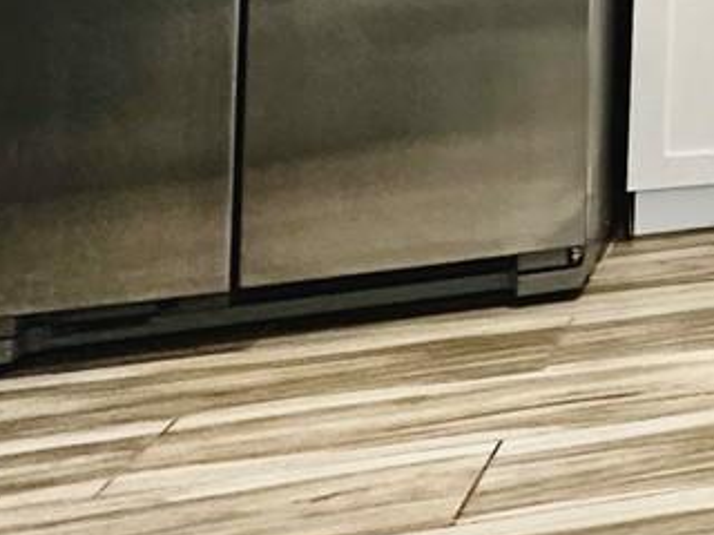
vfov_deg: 18.2
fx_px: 1444
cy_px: -314
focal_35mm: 70
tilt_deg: +1.7
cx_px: 1446
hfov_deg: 18.2
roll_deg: -0.3
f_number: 2.2
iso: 250
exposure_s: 1/60
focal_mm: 2.22
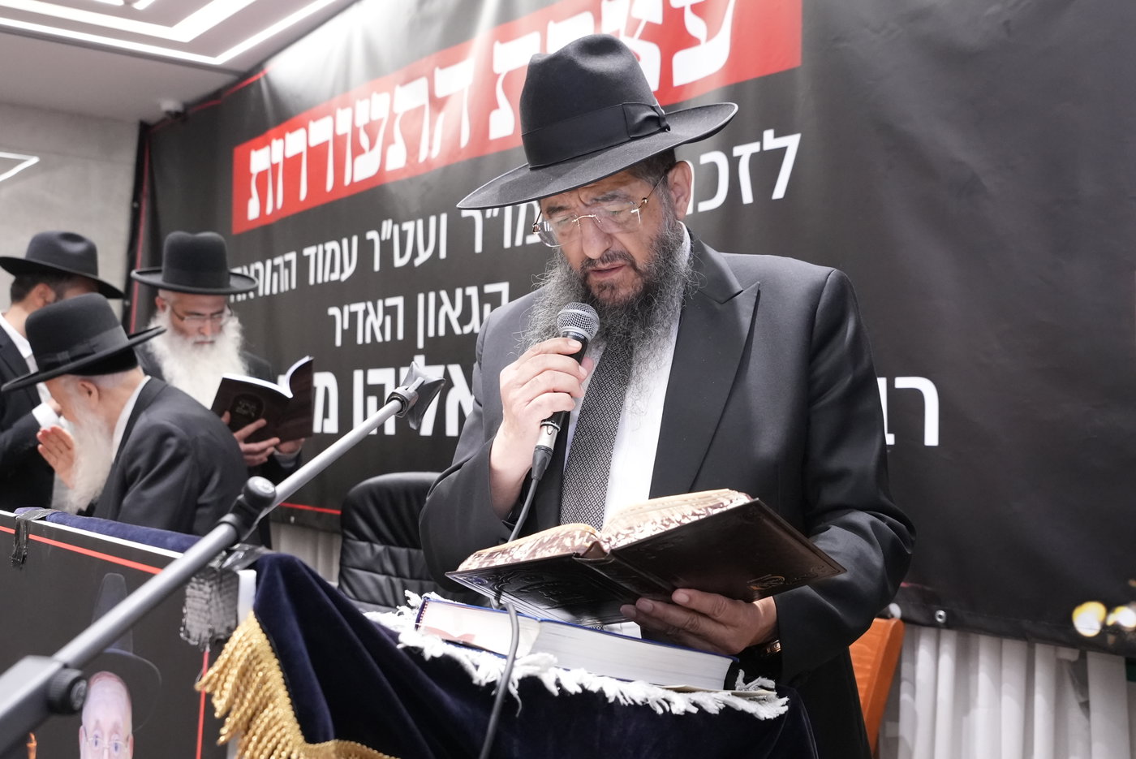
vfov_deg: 35.1
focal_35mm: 38
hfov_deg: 50.7
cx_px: 568
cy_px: 380
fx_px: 1200
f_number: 6.3
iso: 10000
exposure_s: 1/200
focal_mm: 38
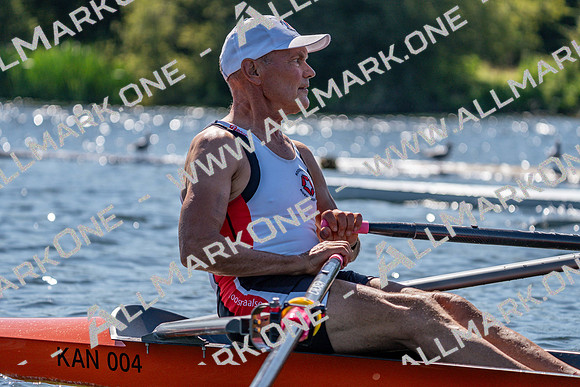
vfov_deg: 6.9
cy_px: 194
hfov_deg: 10.3
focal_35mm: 200
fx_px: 3223
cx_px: 290
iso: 200
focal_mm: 200
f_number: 5.6
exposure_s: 1/1600
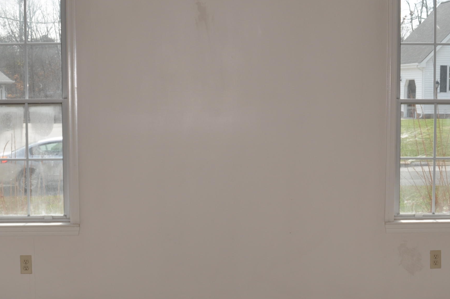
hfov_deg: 27.7
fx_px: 911
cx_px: 239
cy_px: 205
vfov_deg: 18.6
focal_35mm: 73
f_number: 7.1
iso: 200
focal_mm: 28
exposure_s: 1/200
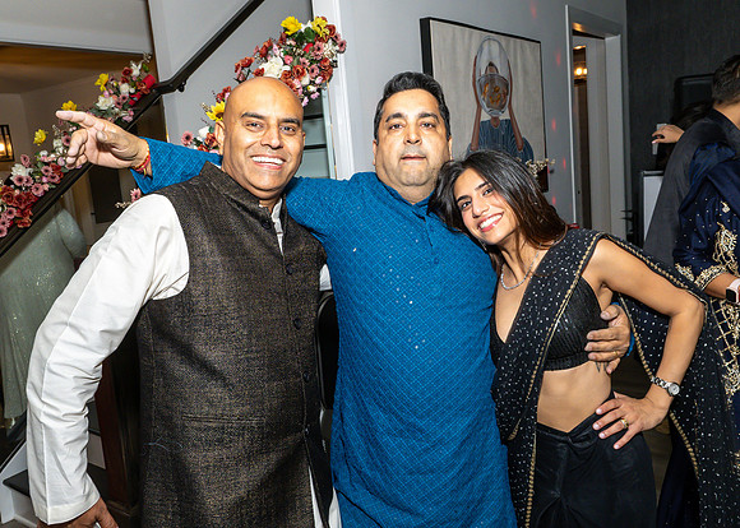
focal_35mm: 29
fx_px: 599
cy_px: 241
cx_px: 373
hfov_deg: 63.4
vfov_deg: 47.5
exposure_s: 1/250
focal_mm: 17
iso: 640
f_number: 8
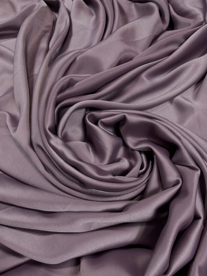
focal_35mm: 29
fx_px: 231
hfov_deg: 48.2
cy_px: 148
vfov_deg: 61.6
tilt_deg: -58.3
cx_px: 113
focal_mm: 4.2
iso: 80
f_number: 1.6
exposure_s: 1/100
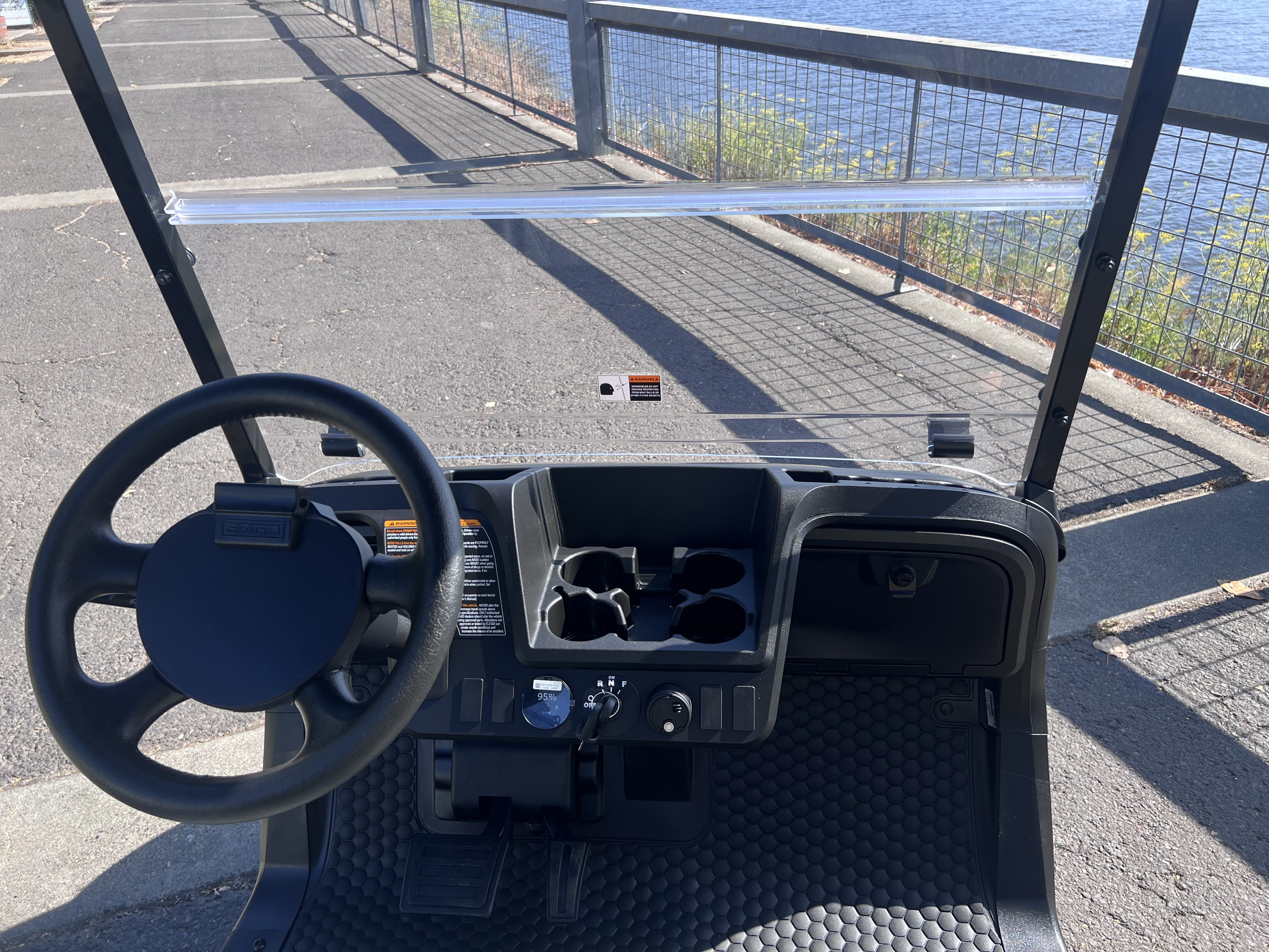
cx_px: 634
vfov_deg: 53.1
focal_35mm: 26
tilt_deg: -30.2
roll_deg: +3.0
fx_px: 953
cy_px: 476
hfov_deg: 67.3
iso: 50
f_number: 1.5
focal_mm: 5.7
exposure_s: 1/1159
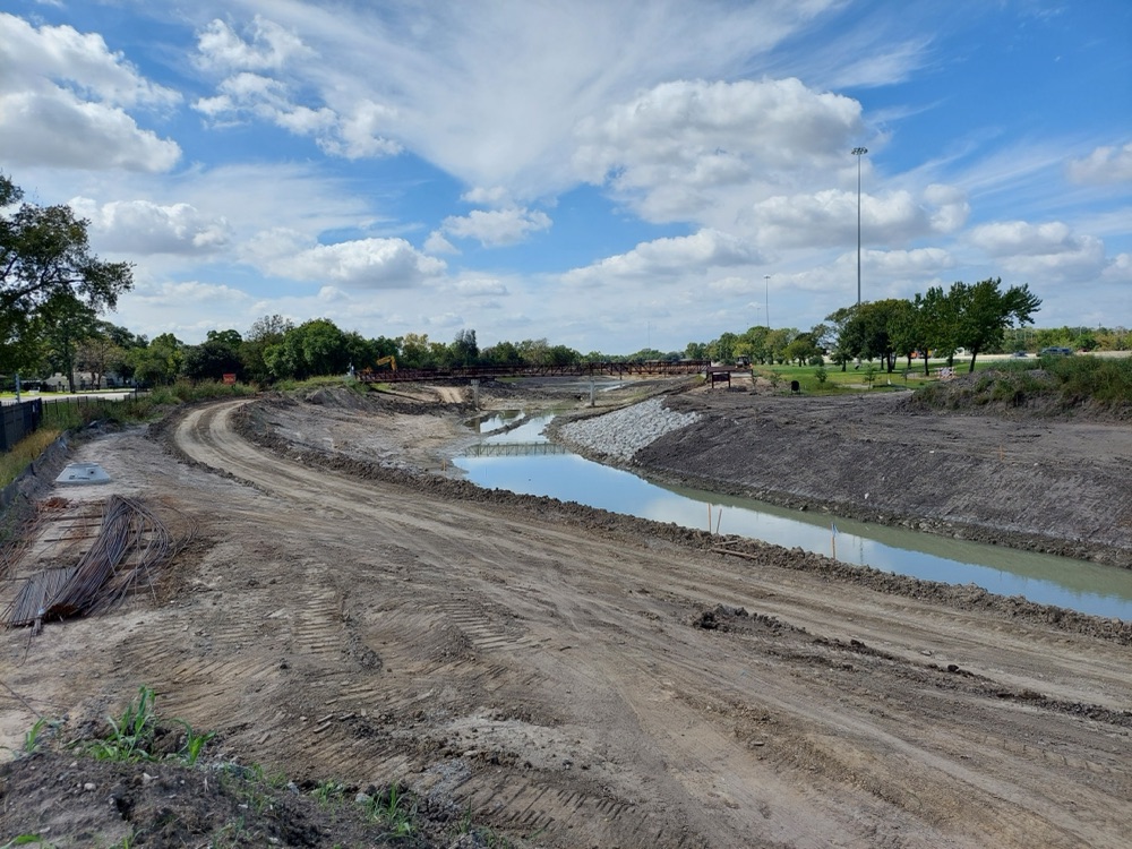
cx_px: 566
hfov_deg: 71.6
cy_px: 424
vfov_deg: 56.8
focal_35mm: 24
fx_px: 785
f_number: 1.8
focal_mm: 5.23
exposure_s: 1/2208
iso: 40
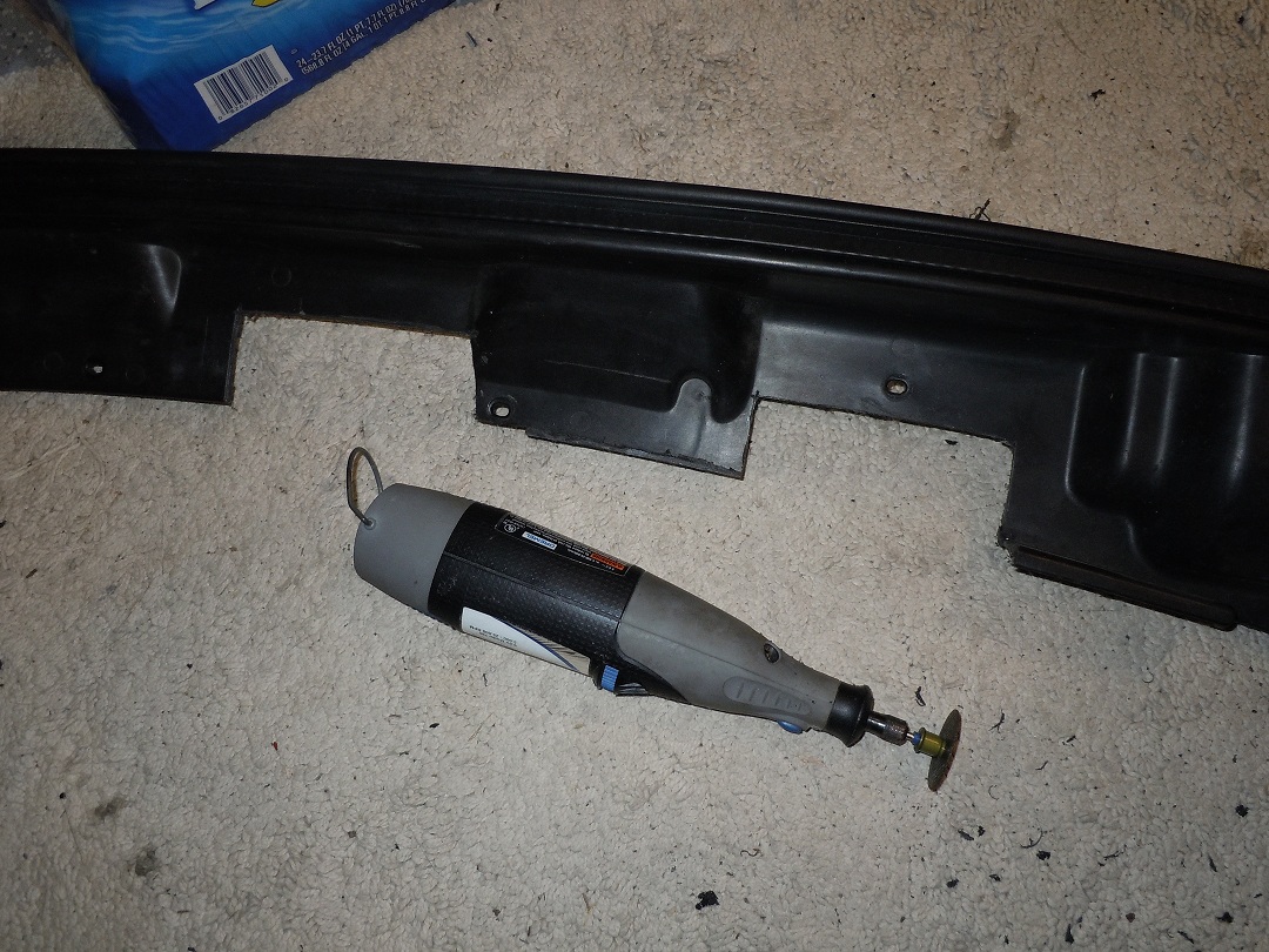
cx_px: 634
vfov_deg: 49.7
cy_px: 476
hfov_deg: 63.4
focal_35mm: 28
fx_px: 1026
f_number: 3.7
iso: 200
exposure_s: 1/25
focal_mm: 5
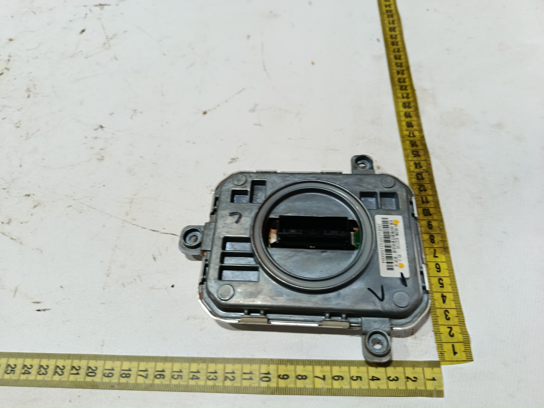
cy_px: 204
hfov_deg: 71.6
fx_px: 377
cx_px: 272
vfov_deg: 56.8
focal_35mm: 24
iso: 195
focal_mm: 5.24
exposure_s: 1/120
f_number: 1.7
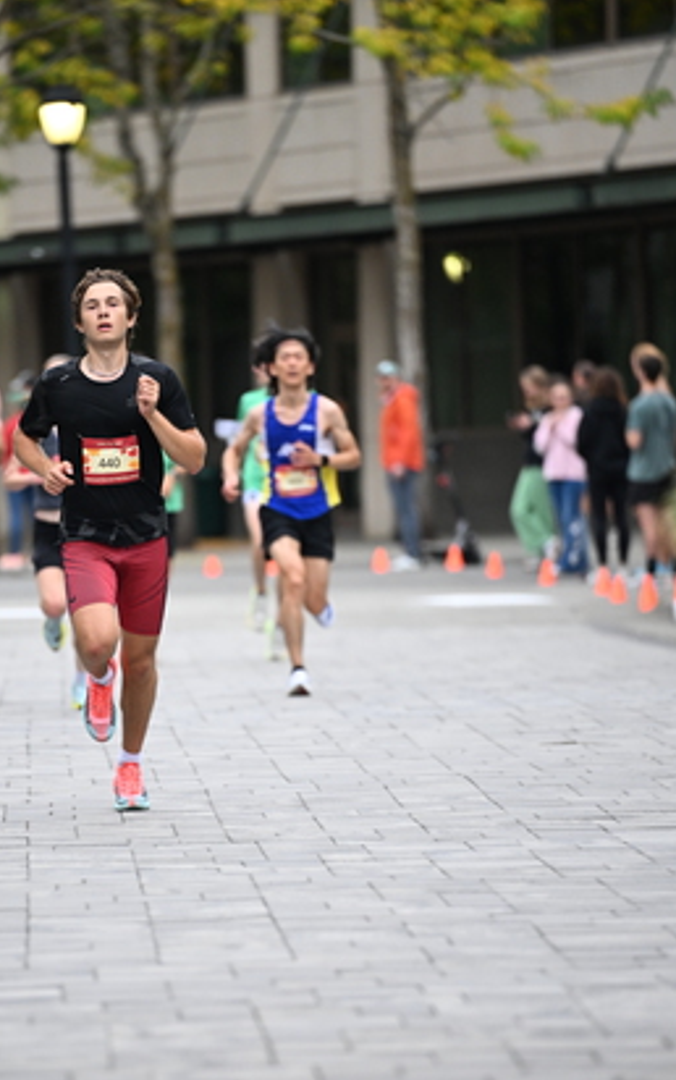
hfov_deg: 4.8
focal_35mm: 272
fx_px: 8007
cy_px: 606
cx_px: 242
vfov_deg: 7.7
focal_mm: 200
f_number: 2.8
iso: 1600
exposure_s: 1/1250
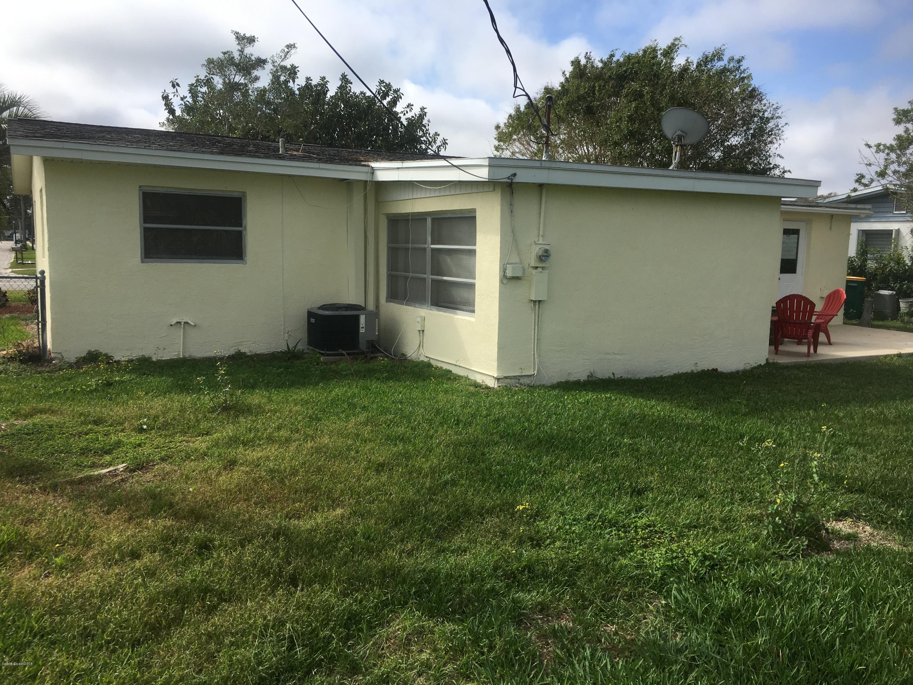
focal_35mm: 29
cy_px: 342
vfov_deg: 48.2
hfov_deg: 61.7
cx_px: 456
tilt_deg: -6.9
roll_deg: -0.5
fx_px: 765
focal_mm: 4.15
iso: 25
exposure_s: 1/1709
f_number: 2.2
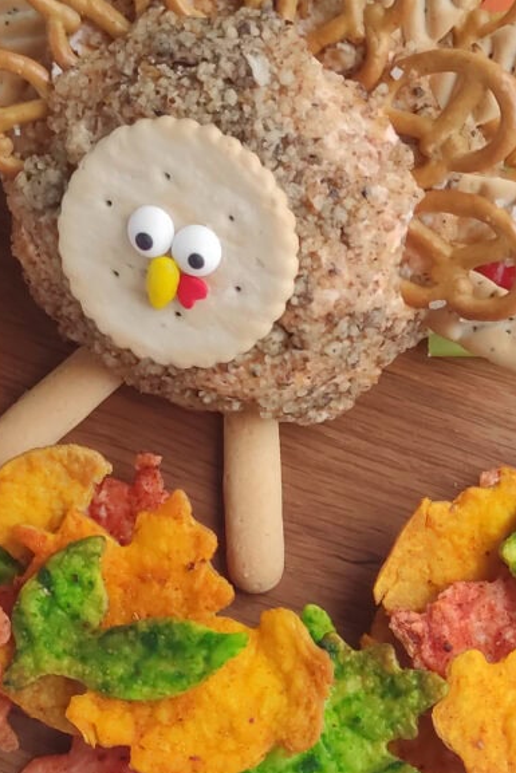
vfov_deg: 51.9
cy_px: 246
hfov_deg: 36.9
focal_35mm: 36
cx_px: 255
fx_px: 773
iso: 183
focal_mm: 5.4
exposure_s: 1/120
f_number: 1.9
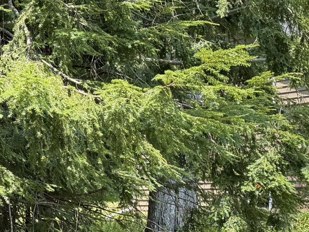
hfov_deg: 19.5
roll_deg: +2.1
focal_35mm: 98
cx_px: 10
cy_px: 315
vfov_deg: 14.4
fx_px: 875
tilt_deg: -7.9
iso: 80
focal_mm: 6.76
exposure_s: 1/602
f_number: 1.78
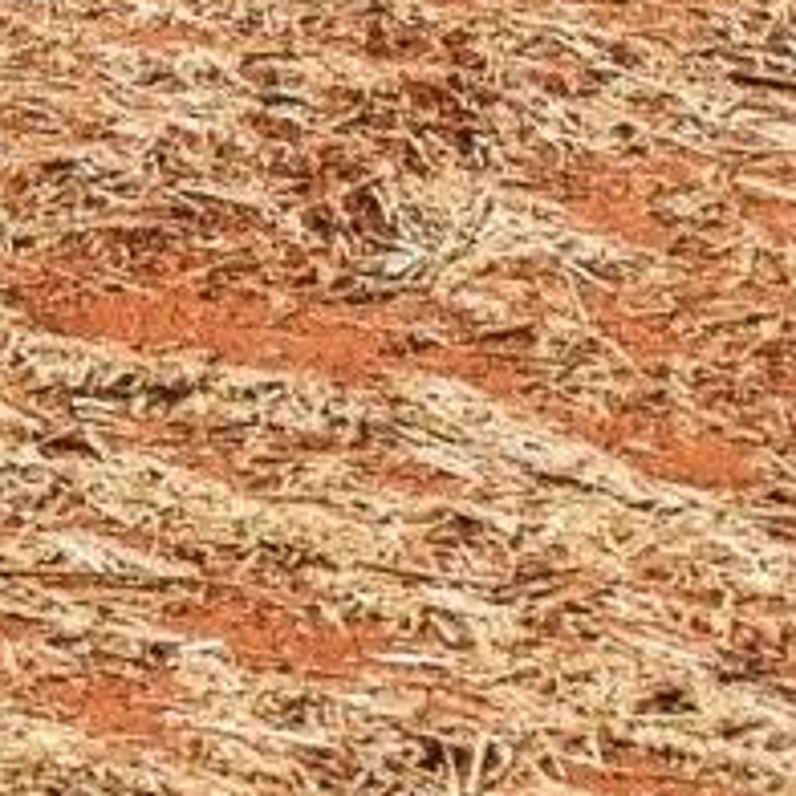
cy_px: -1119
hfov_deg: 6.4
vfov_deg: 11.0
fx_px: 3460
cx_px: -3156
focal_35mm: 133
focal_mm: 15
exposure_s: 1/1000
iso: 200
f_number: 9
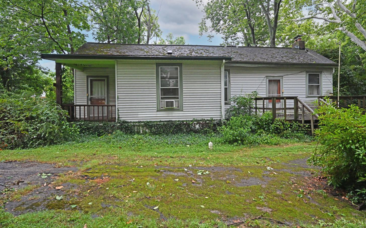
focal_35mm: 18
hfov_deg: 91.1
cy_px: 104
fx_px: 180
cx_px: 185
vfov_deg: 64.9
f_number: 4
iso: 2500
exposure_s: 1/125
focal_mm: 17
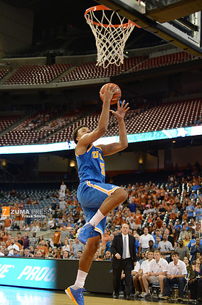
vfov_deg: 28.9
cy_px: 152
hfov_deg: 19.4
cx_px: 101
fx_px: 590
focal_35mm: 70
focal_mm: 70
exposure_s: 1/1000
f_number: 2.8
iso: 2500
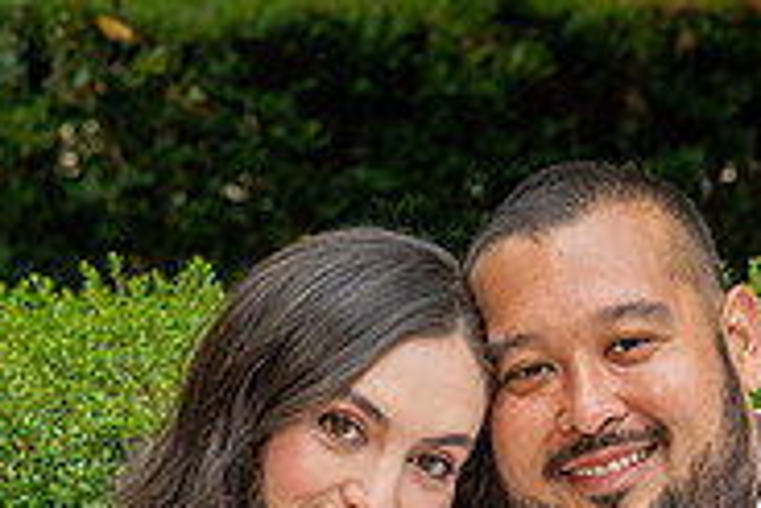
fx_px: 4760
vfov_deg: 6.0
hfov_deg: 9.1
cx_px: 409
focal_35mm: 225
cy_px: 775
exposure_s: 1/200
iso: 200
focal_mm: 70
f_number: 5.6
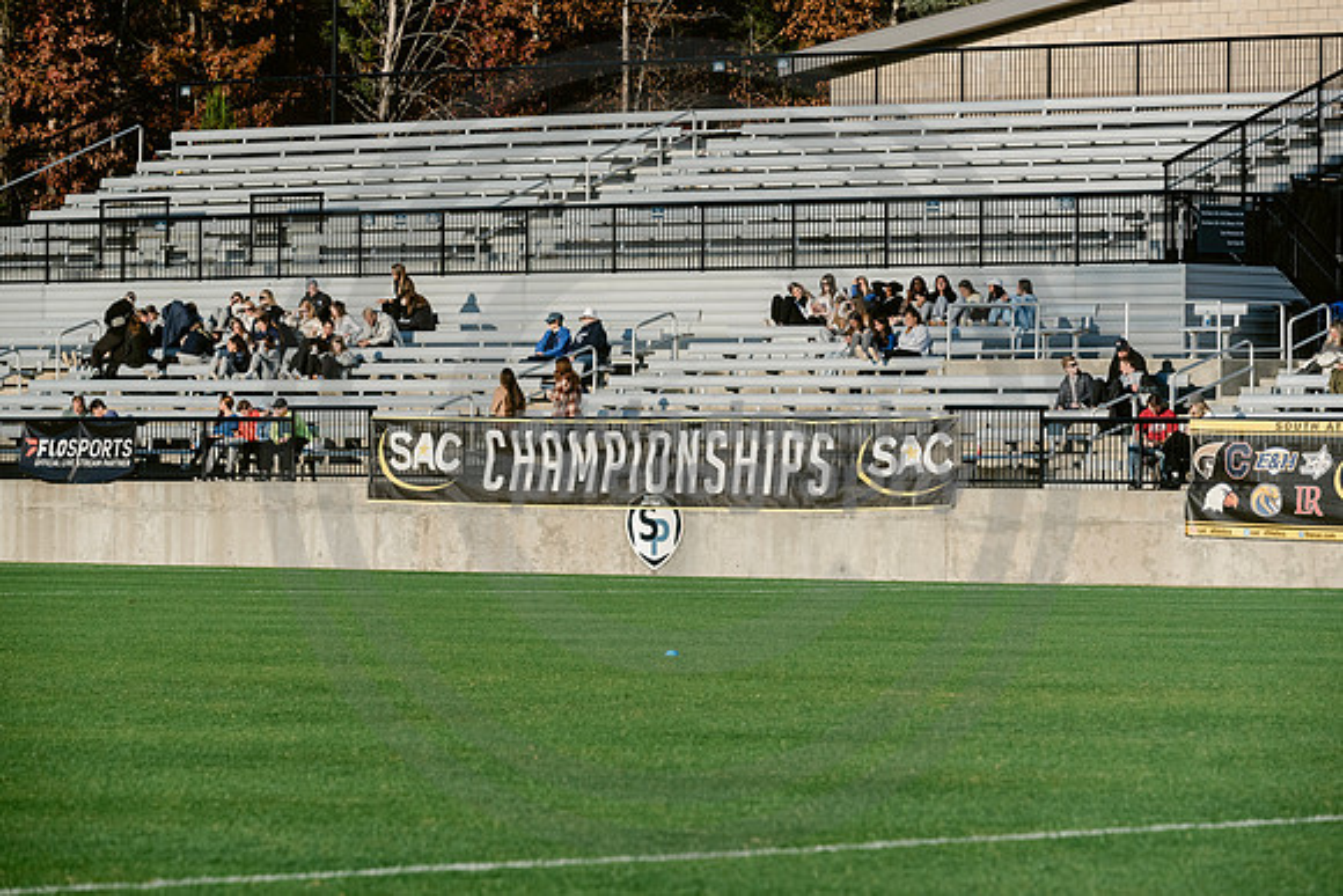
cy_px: 448
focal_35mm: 200
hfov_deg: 10.3
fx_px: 7463
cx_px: 672
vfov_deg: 6.9
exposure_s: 1/4000
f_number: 7.1
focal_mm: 200
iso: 1250
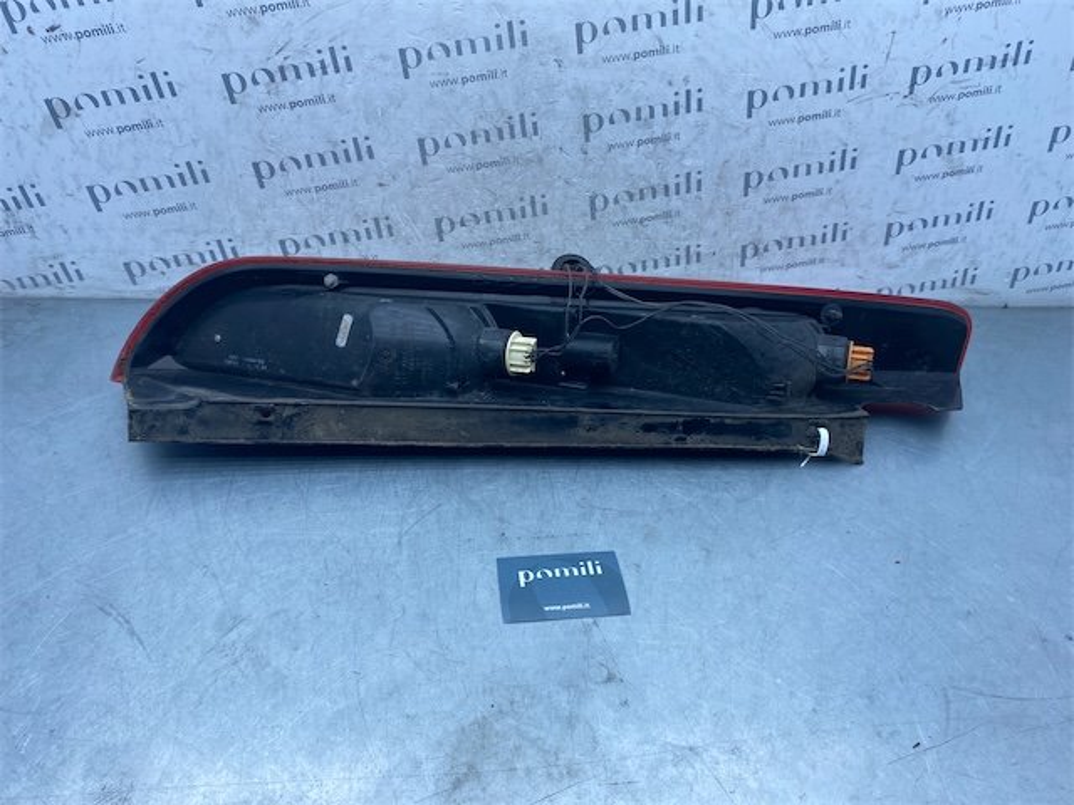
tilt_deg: -41.1
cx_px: 537
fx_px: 807
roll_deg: -5.5
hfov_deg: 67.3
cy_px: 402
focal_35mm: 26
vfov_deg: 53.1
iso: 32
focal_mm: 4.25
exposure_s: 1/728
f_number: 1.8
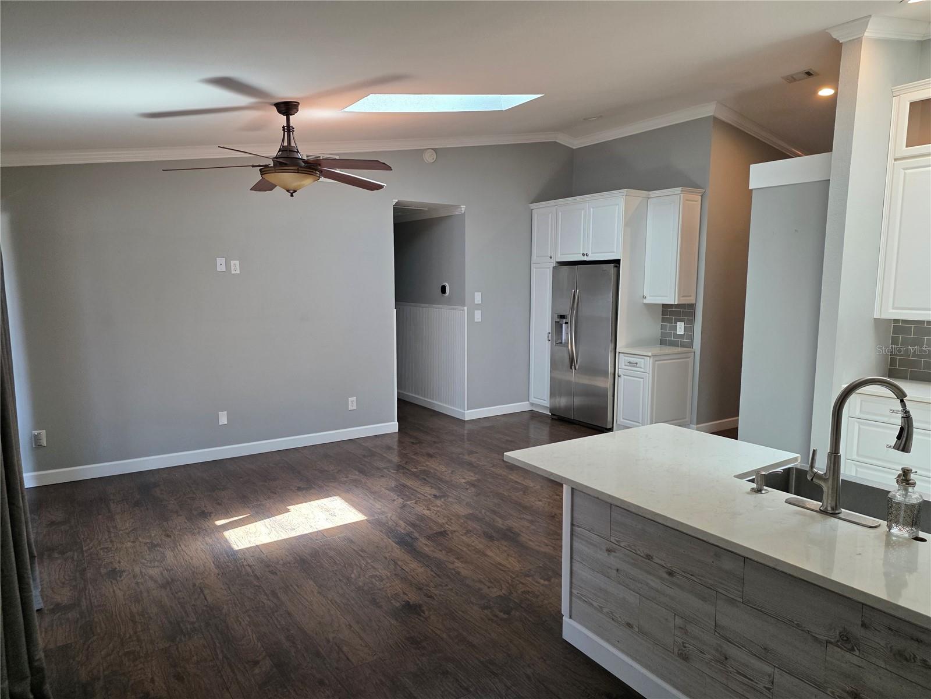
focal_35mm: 23
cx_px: 466
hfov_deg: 73.9
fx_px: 619
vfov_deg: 58.9
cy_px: 350
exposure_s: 1/120
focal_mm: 6.25
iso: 160
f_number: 1.7
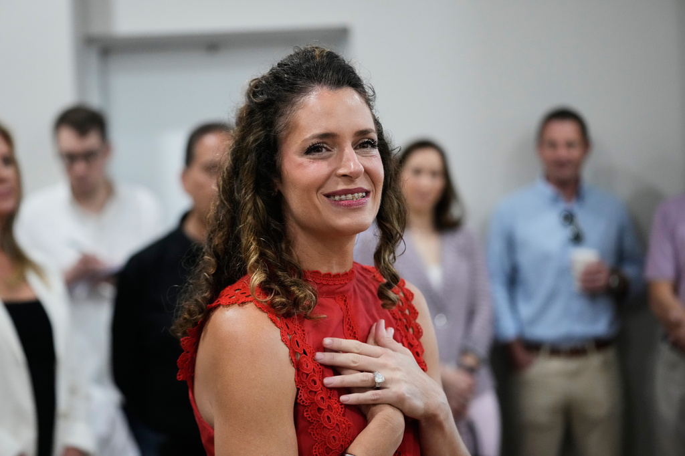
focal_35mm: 74
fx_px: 1408
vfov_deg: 18.4
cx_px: 342
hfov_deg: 27.4
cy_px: 228
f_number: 2.8
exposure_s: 1/200
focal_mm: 74
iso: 4000
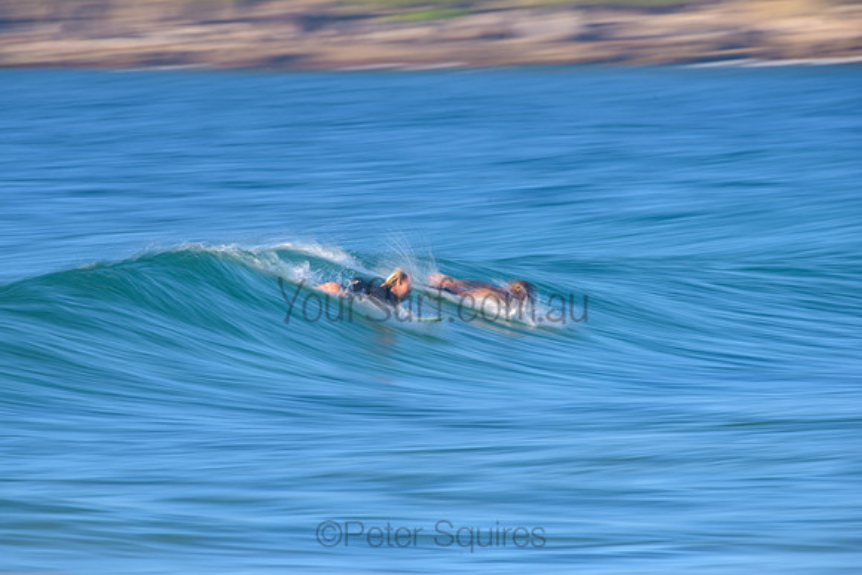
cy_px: 309
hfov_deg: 3.8
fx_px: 12872
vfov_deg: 2.6
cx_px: 399
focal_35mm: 537
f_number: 11
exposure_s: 1/6
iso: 31
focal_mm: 500
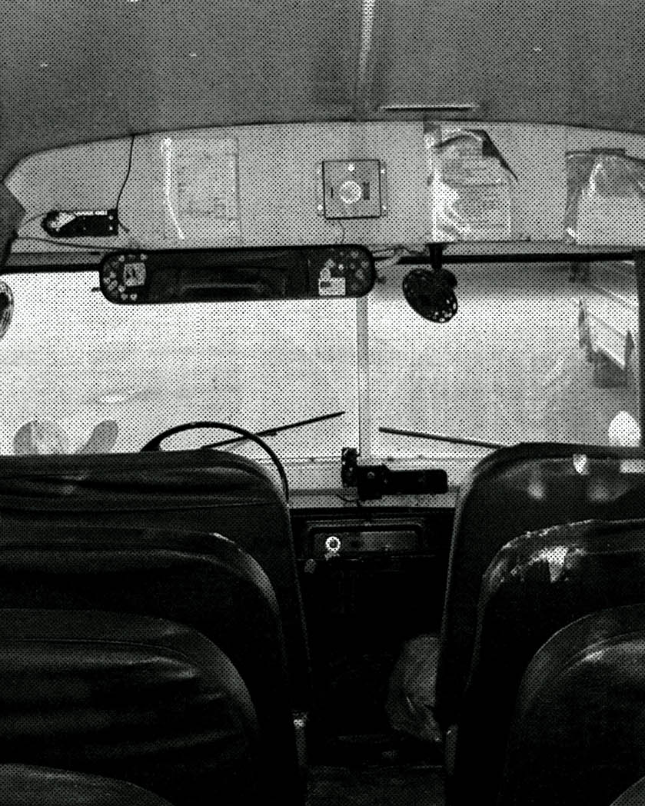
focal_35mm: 67
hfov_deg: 22.8
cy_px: 337
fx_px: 1598
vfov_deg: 28.3
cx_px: 408
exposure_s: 1/60
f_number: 2.8
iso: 100
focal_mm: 5.8
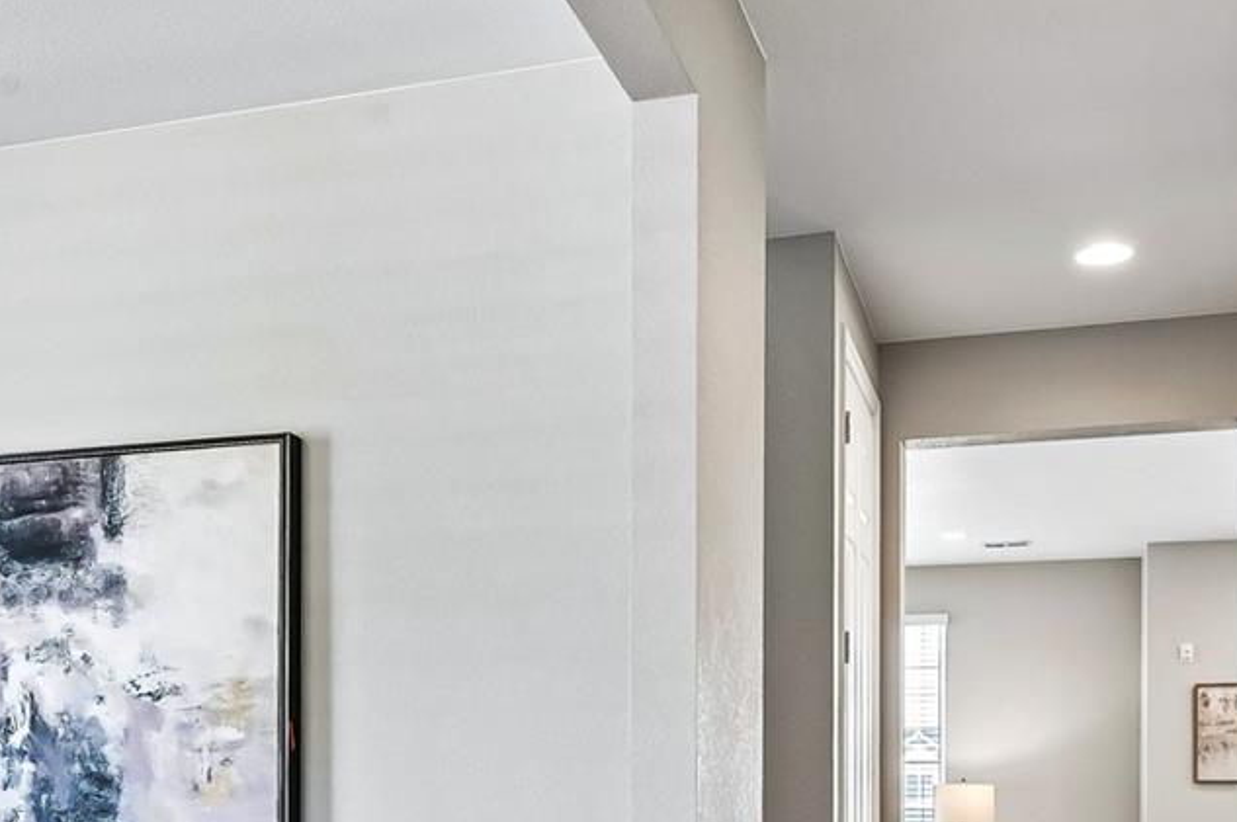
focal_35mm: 44
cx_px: 545
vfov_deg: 28.7
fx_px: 1520
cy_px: 785
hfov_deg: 44.2
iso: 400
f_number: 10
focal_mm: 17.5
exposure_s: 1/15
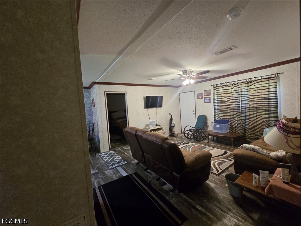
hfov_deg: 106.2
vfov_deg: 89.9
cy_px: 113
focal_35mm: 13
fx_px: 113
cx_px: 150
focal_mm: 2.2
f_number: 2.2
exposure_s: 1/60
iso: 1000
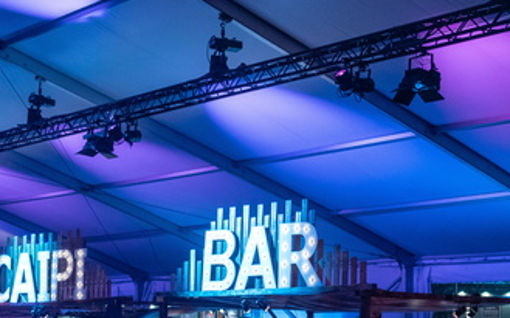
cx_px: 239
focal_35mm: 86
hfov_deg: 24.1
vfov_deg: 14.8
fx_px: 1194
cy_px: 341
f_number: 1.8
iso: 1250
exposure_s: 1/250
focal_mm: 23
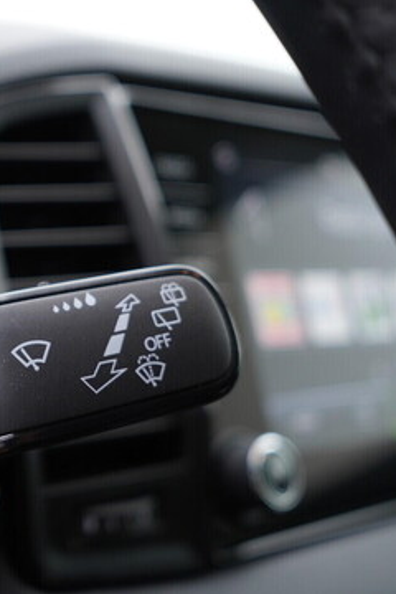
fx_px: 907
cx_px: -26
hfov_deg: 23.3
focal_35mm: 55
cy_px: 299
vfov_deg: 36.2
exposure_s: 1/40
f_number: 2.8
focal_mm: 24
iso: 200
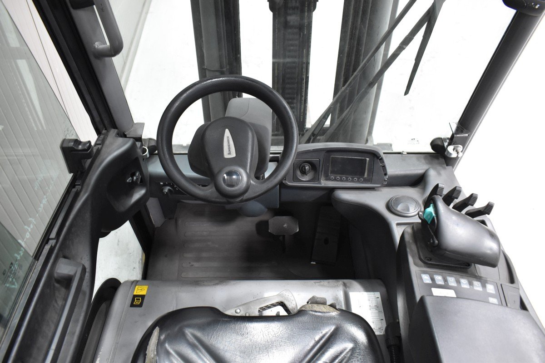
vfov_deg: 43.6
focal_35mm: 30
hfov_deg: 61.9
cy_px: 182
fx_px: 454
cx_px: 272
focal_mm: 20
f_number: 5
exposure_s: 1/10
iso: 1600
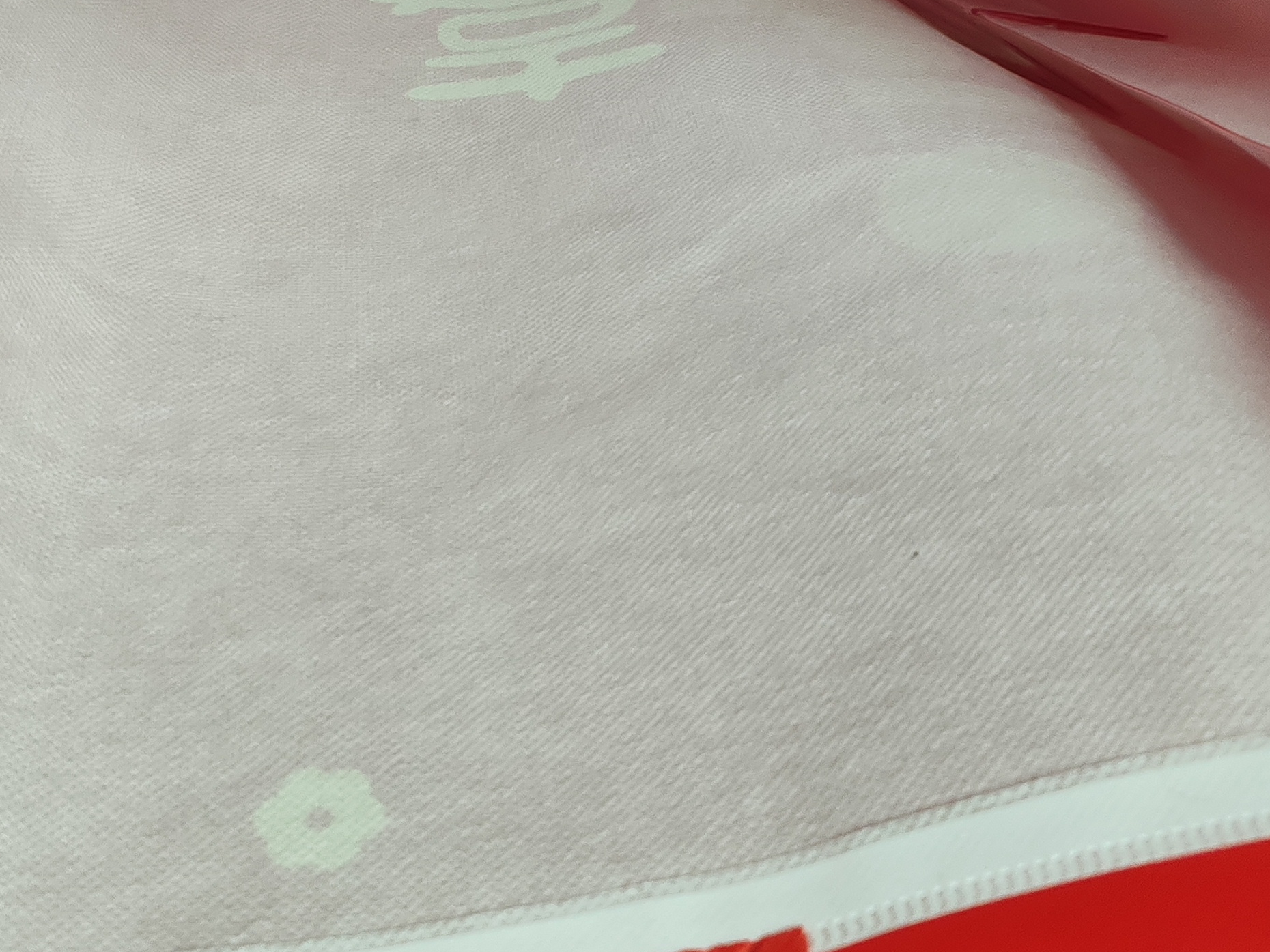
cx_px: 442
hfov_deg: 32.5
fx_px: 2165
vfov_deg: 23.6
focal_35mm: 59
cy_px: -35
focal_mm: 6.12
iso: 1600
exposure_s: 1/100
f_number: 1.9
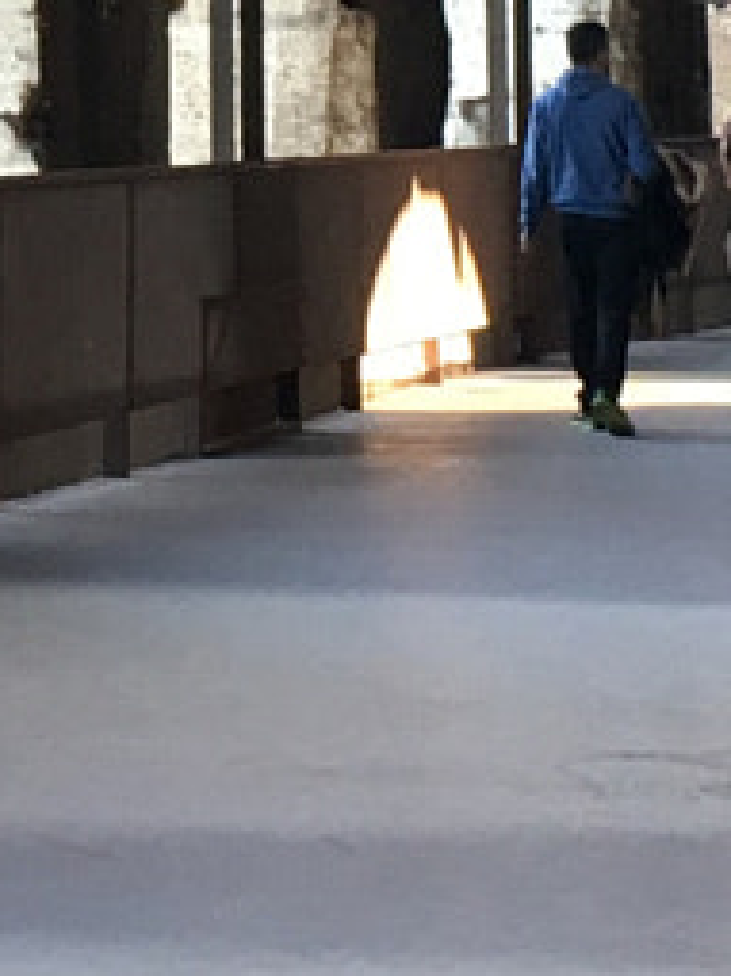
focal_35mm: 182
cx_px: 27
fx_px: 5129
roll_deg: +1.0
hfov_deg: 8.1
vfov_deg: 10.7
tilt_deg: +3.4
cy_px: -184
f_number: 2.2
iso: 40
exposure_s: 1/33
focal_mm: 4.15
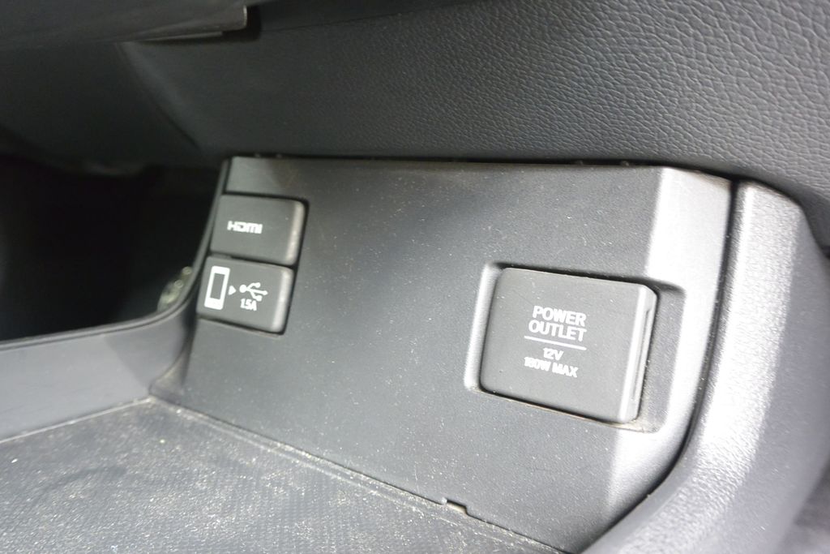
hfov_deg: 63.7
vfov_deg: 45.0
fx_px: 669
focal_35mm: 29
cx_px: 415
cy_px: 277
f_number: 3.5
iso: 800
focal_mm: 11
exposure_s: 1/30
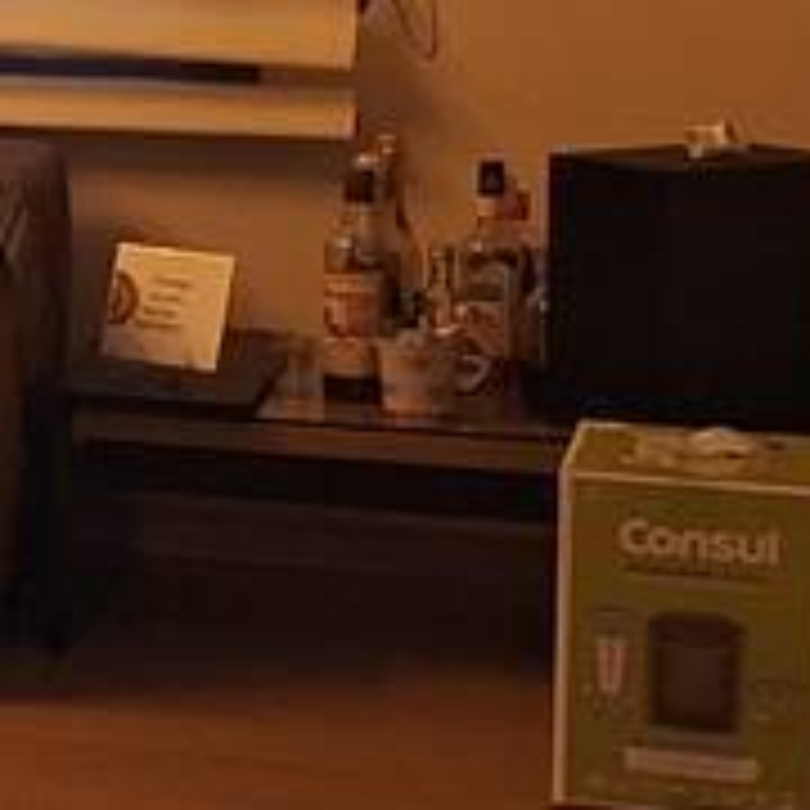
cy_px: -18
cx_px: -1872
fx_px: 4315
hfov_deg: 8.4
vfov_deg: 10.6
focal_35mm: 163
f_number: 1.8
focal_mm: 5.54
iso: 160
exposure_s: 1/60
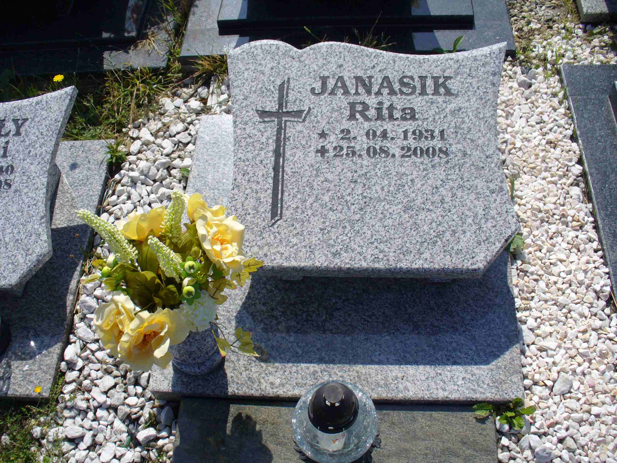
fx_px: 659
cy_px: 232
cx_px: 308
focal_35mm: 37
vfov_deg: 38.7
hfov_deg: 50.1
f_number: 5.6
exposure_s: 1/400
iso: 80
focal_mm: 6.1
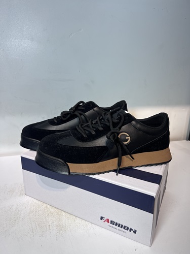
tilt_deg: -17.6
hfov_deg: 53.1
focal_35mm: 26
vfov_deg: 67.3
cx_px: 95
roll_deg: -0.2
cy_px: 127
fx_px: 190
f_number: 1.5
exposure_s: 1/224
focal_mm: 5.7
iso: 40
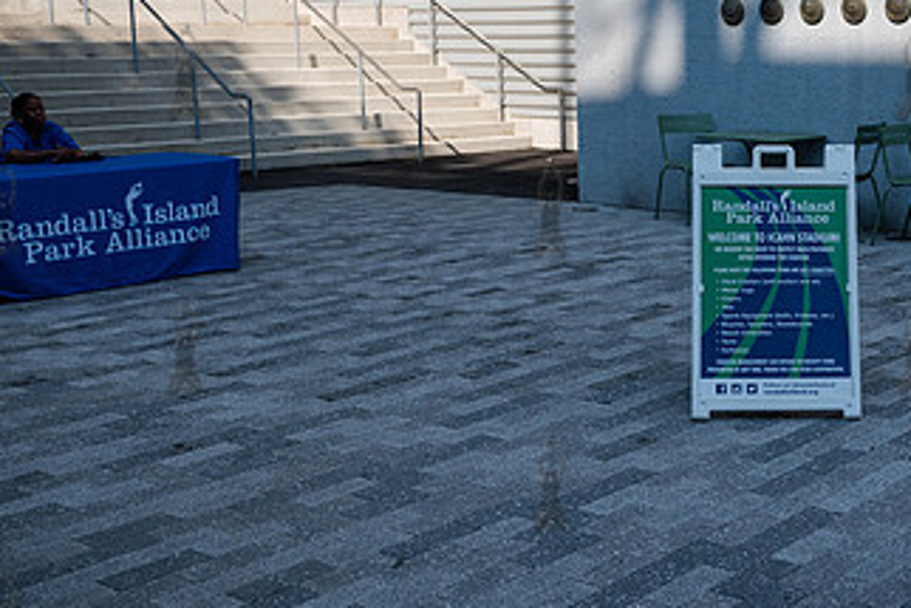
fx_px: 1367
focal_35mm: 54
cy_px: 283
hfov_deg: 35.5
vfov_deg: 25.1
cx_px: 747
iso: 200
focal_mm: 24
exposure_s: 1/500
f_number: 5
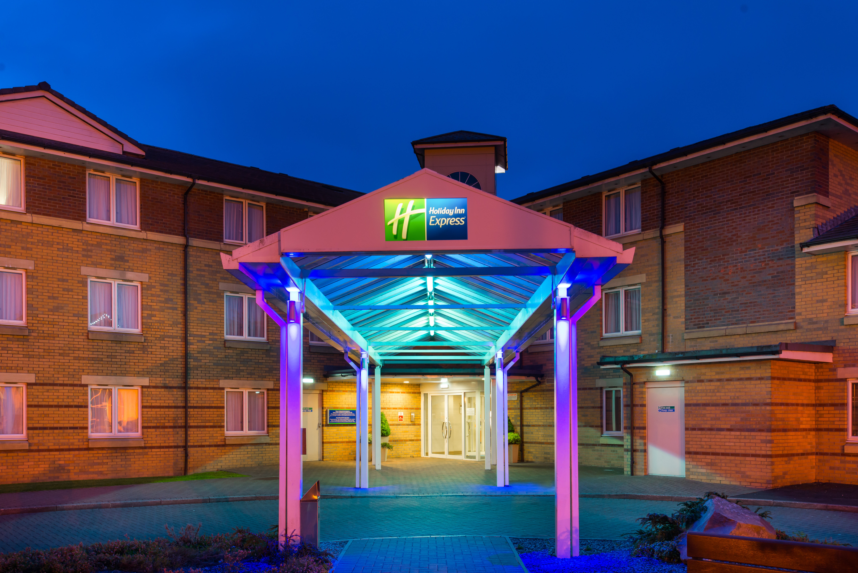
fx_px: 763
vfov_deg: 41.1
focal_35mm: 32
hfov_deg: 58.7
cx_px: 429
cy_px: 286
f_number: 10
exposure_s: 1.3
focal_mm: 32
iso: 400
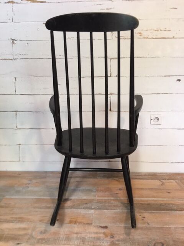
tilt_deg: -7.1
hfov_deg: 48.2
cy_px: 123
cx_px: 92
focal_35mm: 29
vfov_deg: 61.7
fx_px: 206
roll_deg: -1.1
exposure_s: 1/17
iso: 64
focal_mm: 4.15
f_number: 2.2
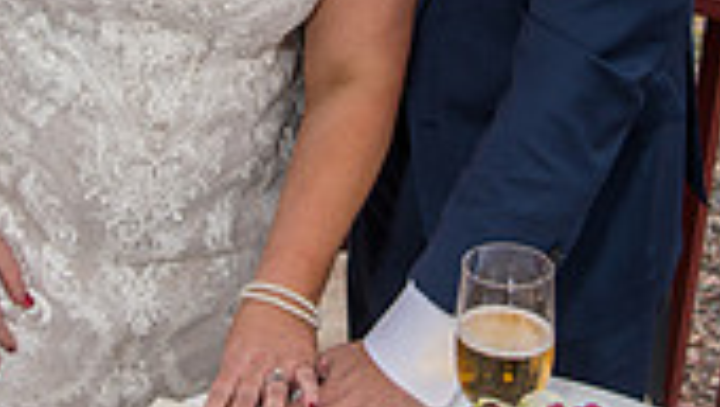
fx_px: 1586
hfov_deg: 25.5
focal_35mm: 83
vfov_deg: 14.3
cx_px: 305
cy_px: -21
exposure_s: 1/200
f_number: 4.5
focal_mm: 30
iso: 400
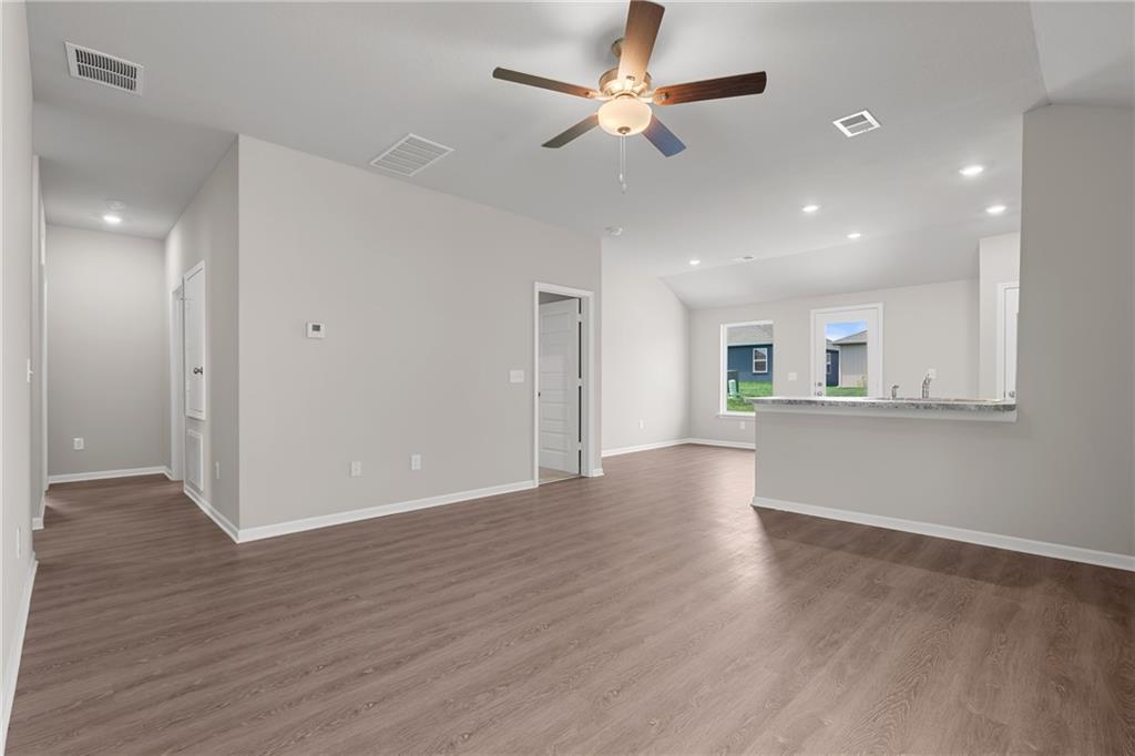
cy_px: 378
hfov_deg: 96.8
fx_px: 504
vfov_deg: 73.7
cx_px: 568
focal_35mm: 16
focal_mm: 16
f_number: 8
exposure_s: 1/1.25
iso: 200
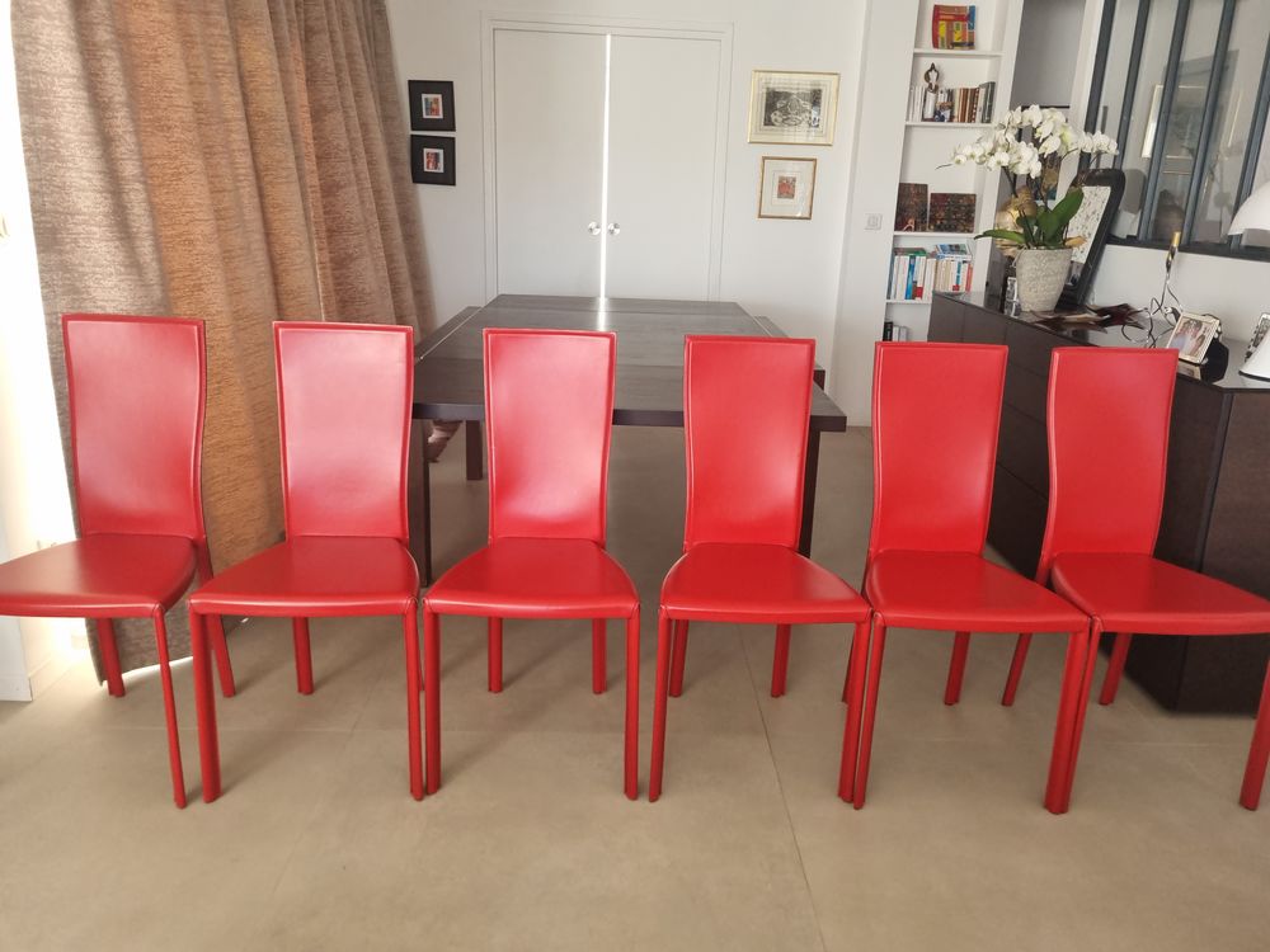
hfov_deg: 67.3
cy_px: 476
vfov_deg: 53.1
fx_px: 954
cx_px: 635
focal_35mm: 26
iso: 250
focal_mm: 5.4
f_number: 1.8
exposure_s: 1/100
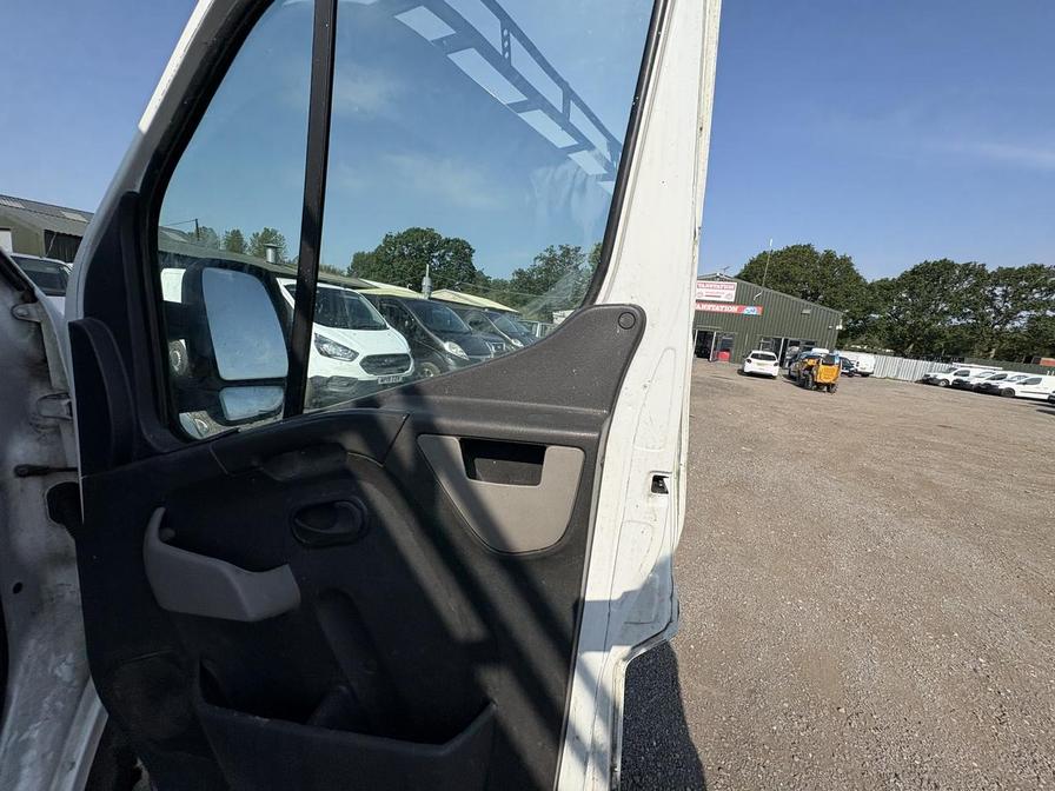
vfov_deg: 85.7
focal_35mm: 14
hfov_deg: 102.1
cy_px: 396
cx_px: 528
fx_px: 427
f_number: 2.2
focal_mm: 2.22
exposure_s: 1/2415
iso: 50
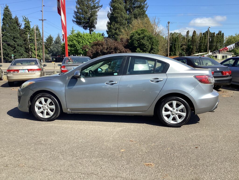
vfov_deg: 45.4
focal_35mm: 31
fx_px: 214
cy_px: 90
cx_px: 120
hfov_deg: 58.4
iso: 25
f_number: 2.4
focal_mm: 3.3
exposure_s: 1/815
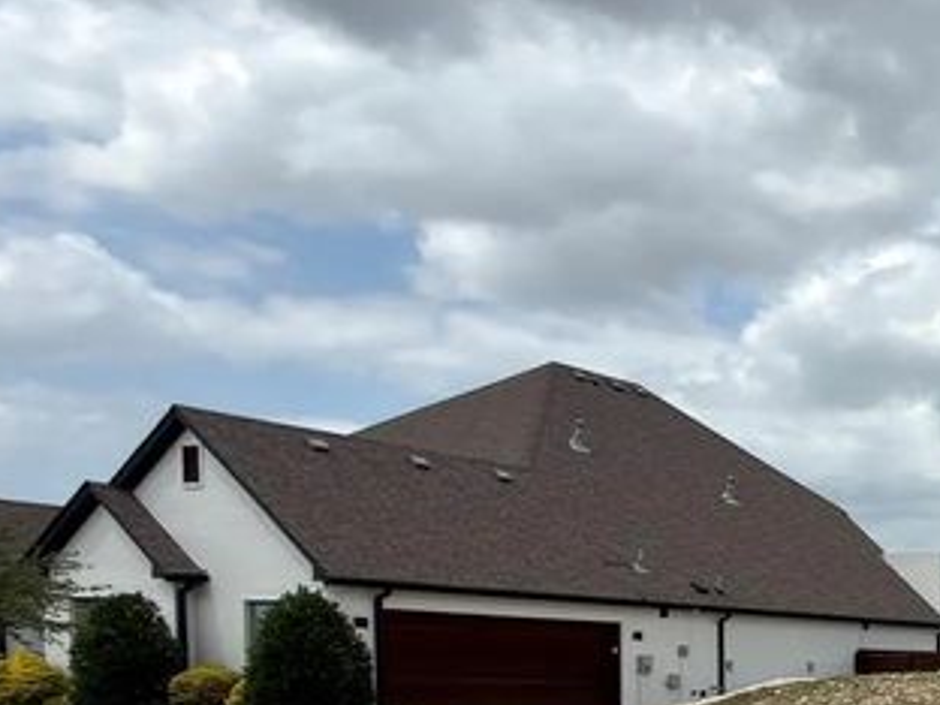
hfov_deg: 26.8
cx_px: 1461
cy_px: 738
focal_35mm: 46
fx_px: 1249
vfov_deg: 29.1
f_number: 2.2
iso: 16
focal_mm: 2.22
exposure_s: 1/1143
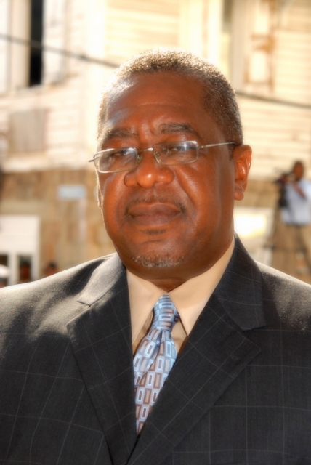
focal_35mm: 93
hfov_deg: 14.7
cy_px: 232
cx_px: 156
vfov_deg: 21.9
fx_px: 1202
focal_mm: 62
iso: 100
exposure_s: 1/160
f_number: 6.3
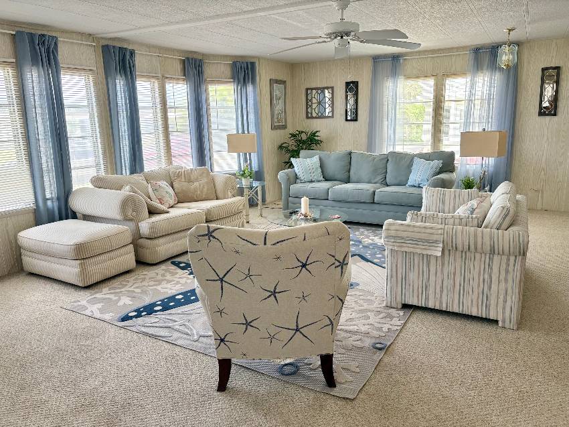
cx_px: 284
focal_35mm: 26
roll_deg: +1.7
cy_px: 214
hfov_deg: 67.3
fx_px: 427
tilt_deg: -12.1
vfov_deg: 53.0
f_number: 1.6
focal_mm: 5.96
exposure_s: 1/65
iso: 125
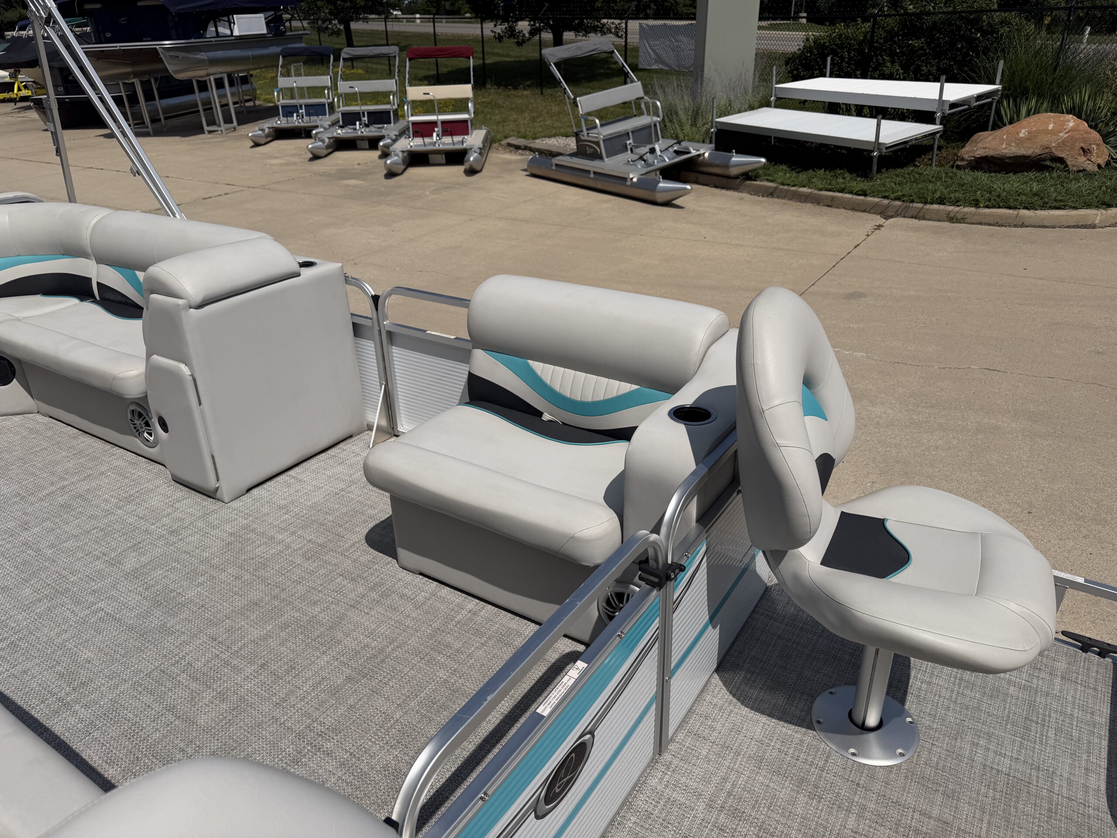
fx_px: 774
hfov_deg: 71.6
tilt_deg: -26.0
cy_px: 419
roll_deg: +1.1
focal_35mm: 24
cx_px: 558
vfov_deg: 56.8
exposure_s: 1/14286
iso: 80
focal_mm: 6.76
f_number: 1.78
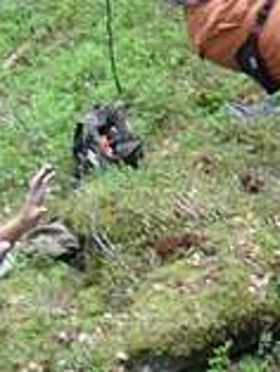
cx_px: 406
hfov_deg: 13.2
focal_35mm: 107
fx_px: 1152
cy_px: -190
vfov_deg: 16.7
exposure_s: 1/20
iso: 200
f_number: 3.2
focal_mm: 6.3
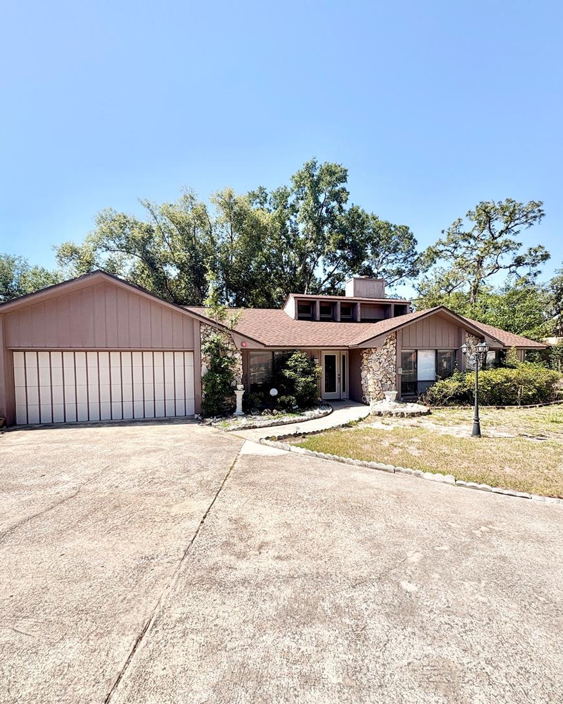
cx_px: 281
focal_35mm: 15
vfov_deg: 96.6
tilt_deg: -1.8
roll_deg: +0.7
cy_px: 376
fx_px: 312
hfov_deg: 84.1
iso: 50
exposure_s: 1/1709
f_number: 2.2
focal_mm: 2.22
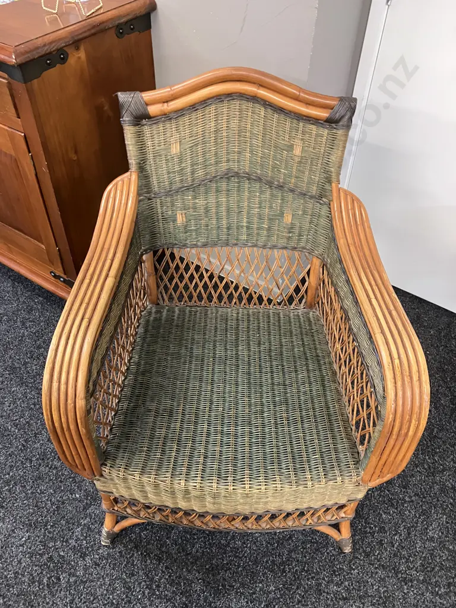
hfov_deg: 49.7
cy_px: 304
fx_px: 492
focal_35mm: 28
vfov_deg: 63.4
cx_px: 228
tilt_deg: -45.7
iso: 250
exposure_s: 1/33
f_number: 1.8
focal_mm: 3.99
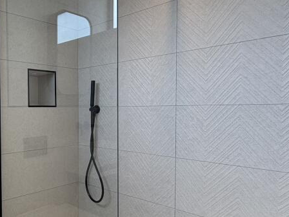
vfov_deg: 44.1
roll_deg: +0.6
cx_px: 37
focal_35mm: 32
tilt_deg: -2.3
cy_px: 119
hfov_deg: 51.3
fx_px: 267
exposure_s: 1/100
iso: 32
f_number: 2.2
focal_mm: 2.22
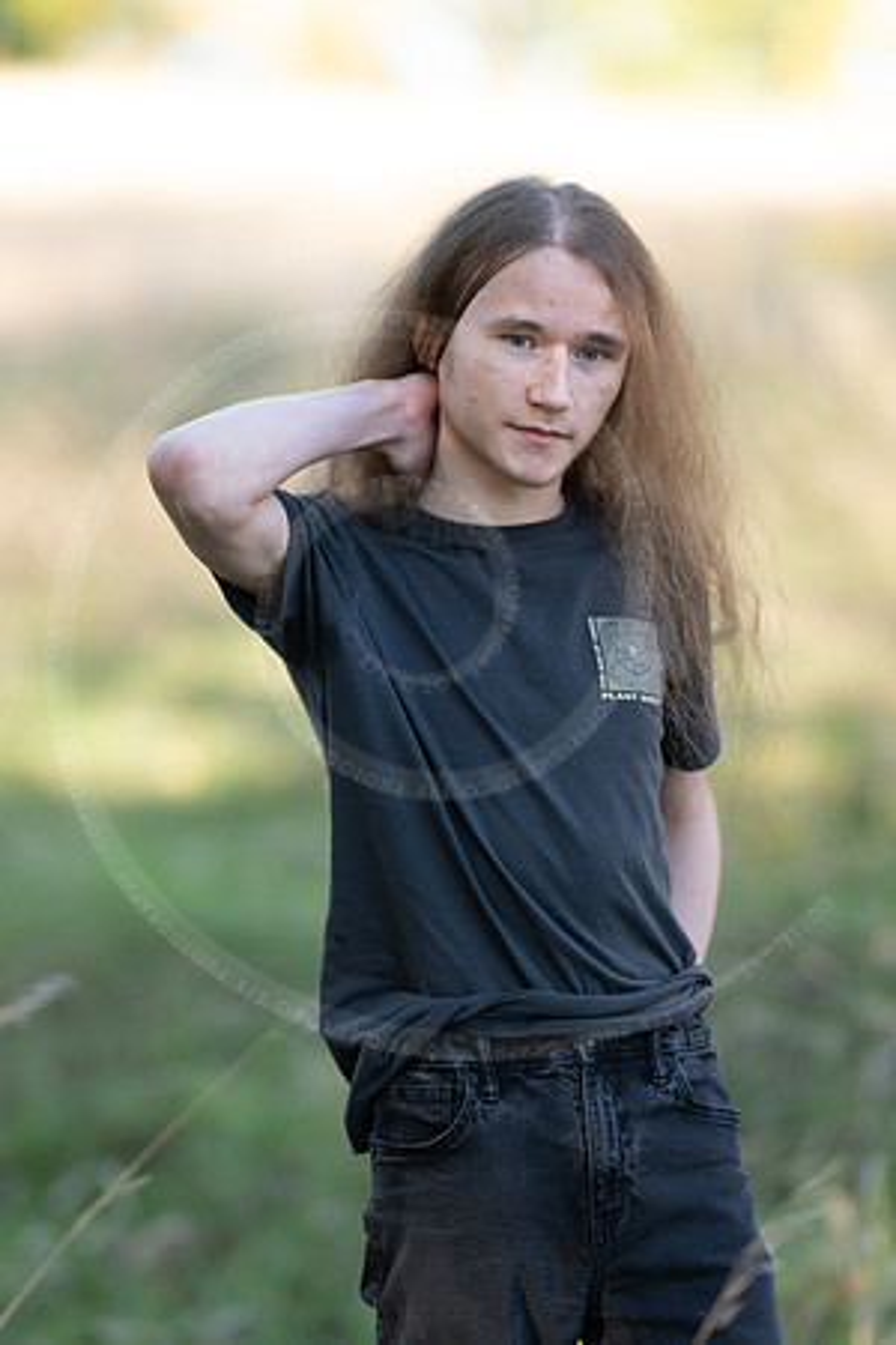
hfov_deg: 10.8
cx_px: 448
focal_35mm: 127
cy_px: 672
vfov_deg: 16.1
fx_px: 4741
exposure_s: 1/500
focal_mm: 85
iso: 80
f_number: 1.3
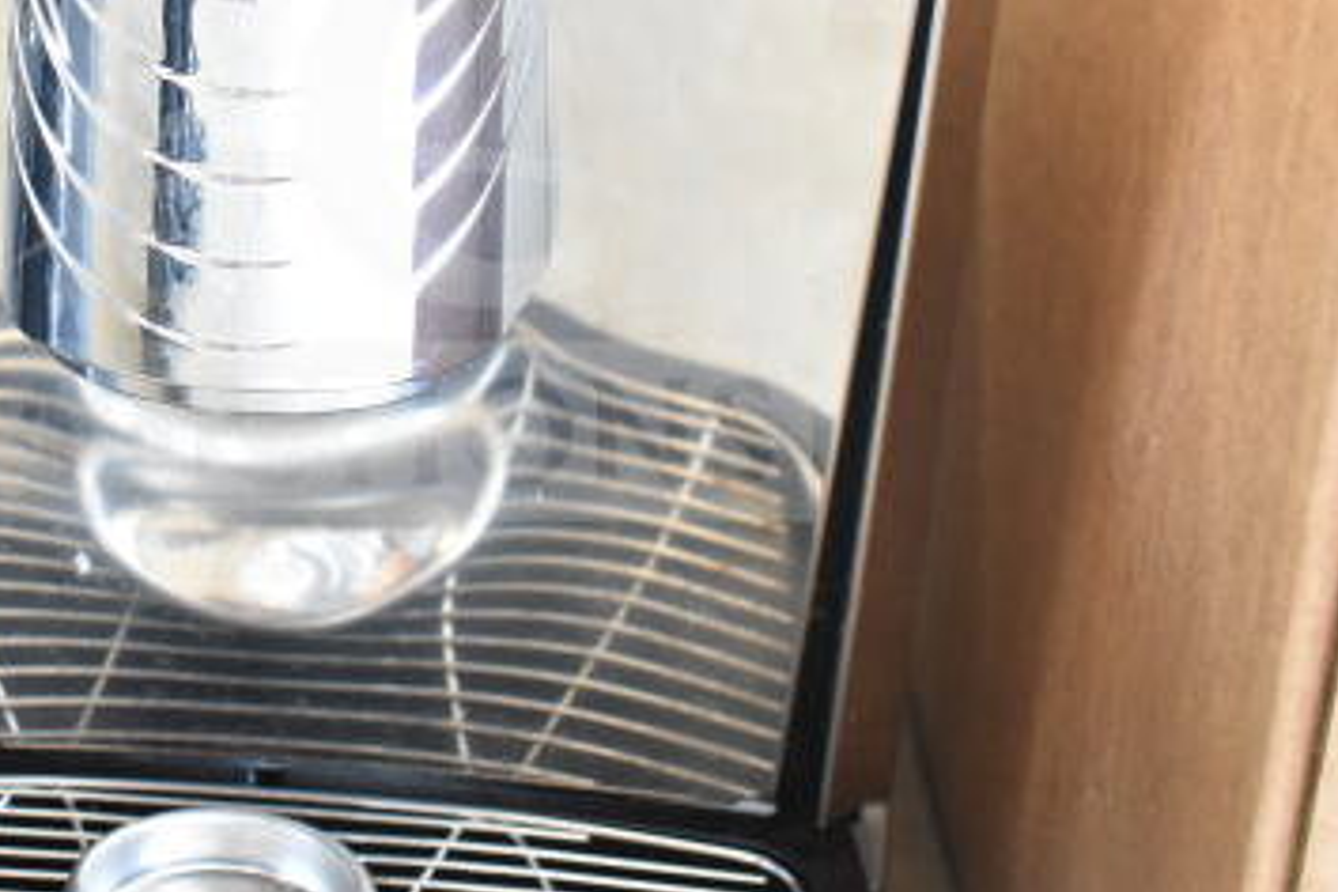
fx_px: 2304
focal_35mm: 62
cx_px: 386
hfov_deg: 32.0
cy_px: 221
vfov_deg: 21.7
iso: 2000
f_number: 3.8
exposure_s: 1/40
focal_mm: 24
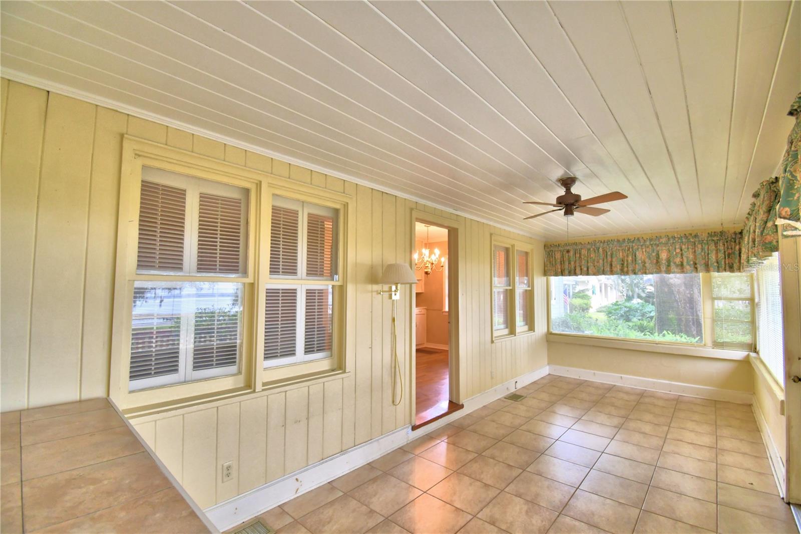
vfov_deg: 77.3
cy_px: 267
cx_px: 400
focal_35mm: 15
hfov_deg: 100.4
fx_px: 334
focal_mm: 10
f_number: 4.5
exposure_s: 1/50
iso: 400
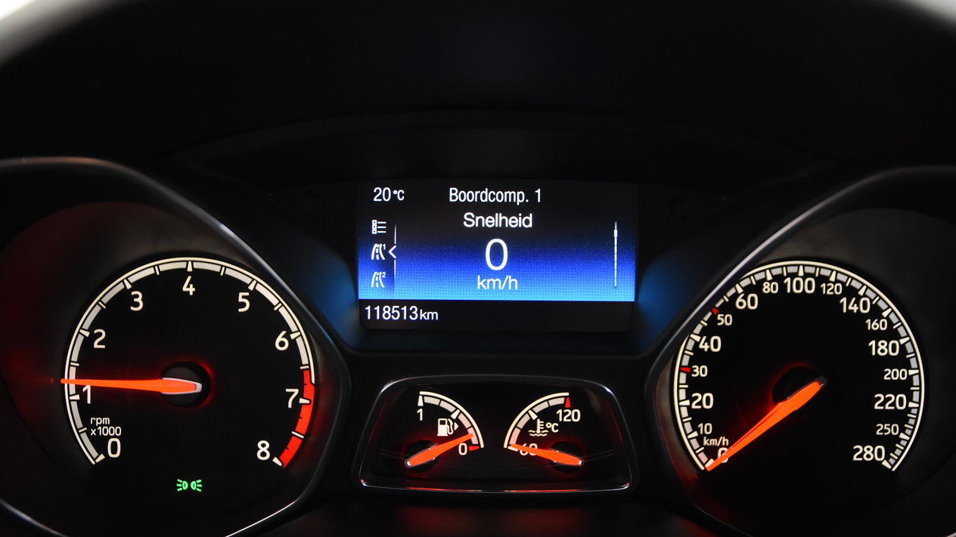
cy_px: 299
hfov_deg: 56.6
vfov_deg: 33.7
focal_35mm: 35
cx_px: 473
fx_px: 887
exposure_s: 1/30
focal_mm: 22
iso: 1600
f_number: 3
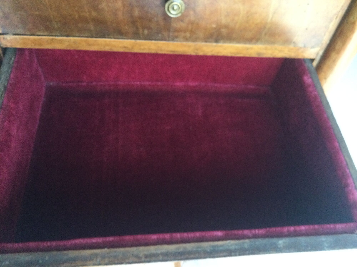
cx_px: 178
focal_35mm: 31
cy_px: 134
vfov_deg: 45.4
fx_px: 320
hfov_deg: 58.4
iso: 200
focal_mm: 3.3
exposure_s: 1/30
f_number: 2.4
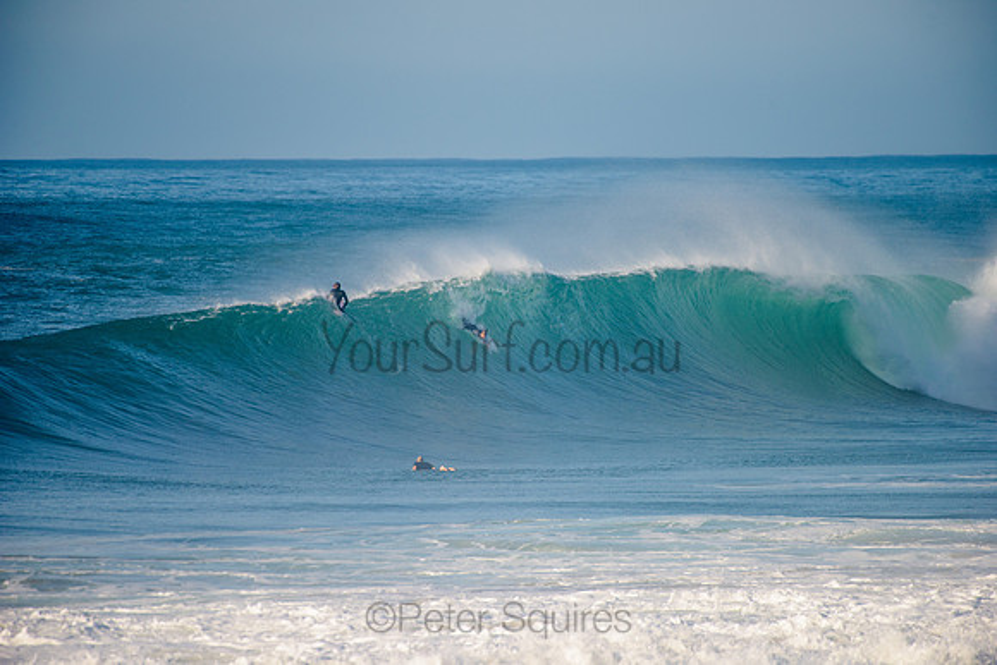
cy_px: 332
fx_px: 13850
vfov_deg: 2.8
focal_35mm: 500
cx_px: 498
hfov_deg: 4.1
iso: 180
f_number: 5.6
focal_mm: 500
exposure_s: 1/1600
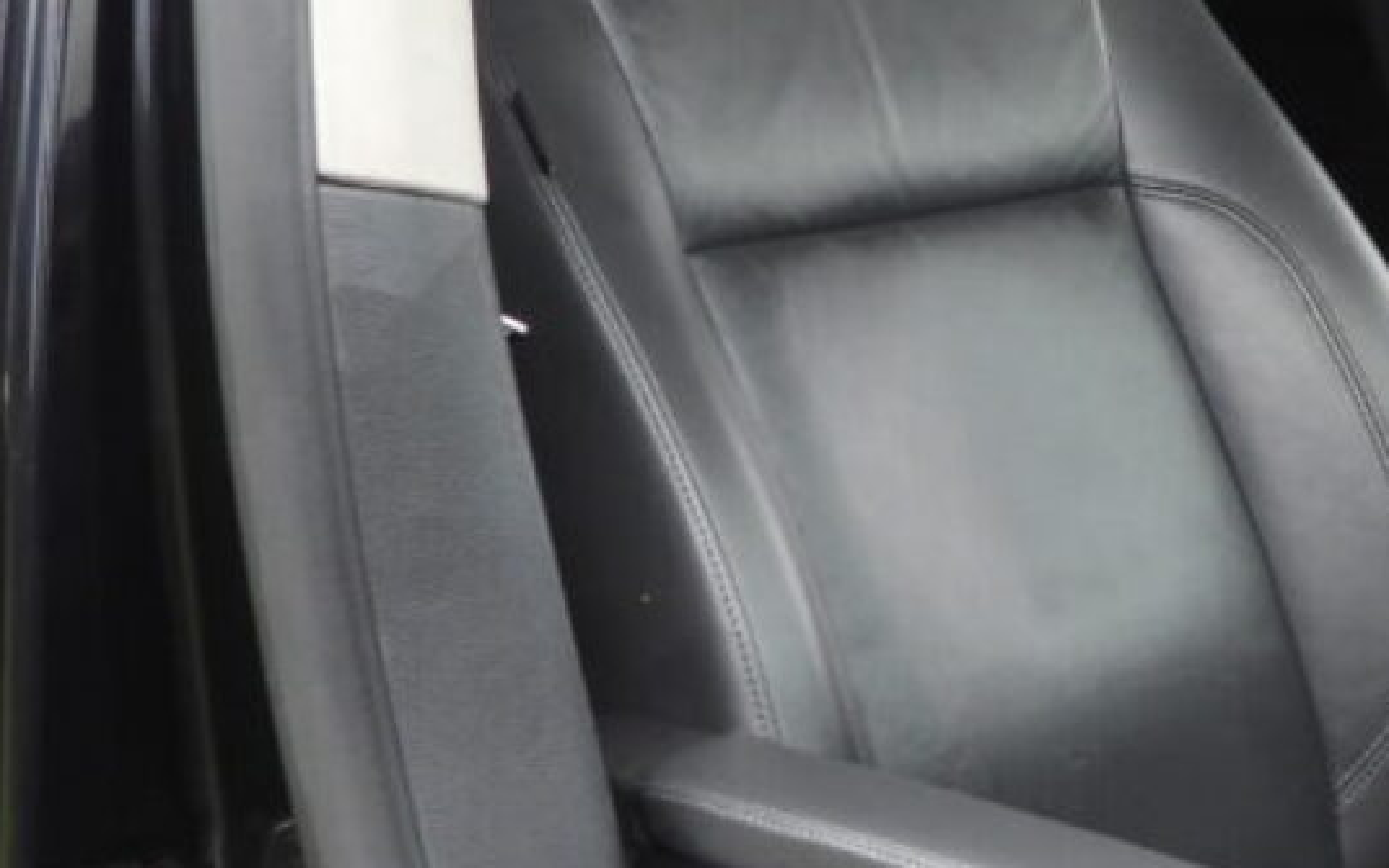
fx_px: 2877
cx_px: 1493
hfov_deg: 25.4
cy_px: 228
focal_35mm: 76
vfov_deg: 17.1
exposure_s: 1/80
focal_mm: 4.3
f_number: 2.8
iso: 100
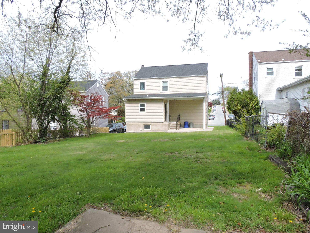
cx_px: 155
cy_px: 116
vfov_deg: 56.8
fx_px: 215
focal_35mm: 24
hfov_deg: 71.6
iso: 800
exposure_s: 1/1250
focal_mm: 4.3
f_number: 6
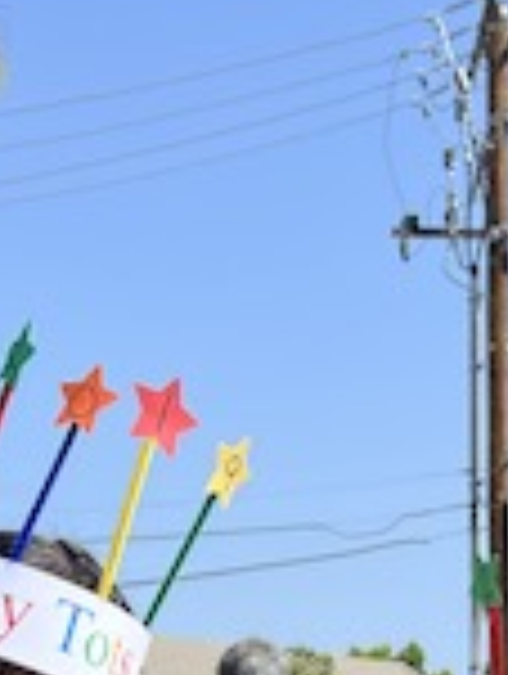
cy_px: 1282
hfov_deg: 14.2
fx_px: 2029
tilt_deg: -9.0
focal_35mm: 104
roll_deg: -0.8
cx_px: 387
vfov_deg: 15.6
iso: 50
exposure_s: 1/3831
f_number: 1.5
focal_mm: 5.7
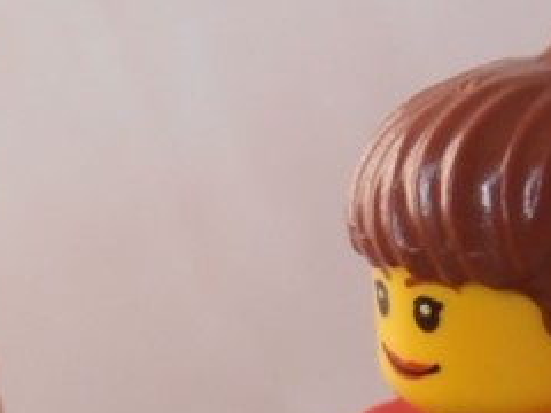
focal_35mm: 139
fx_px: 2213
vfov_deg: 10.3
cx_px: 85
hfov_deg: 14.1
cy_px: 628
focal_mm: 6.61
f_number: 3.9
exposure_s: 1/80
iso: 80
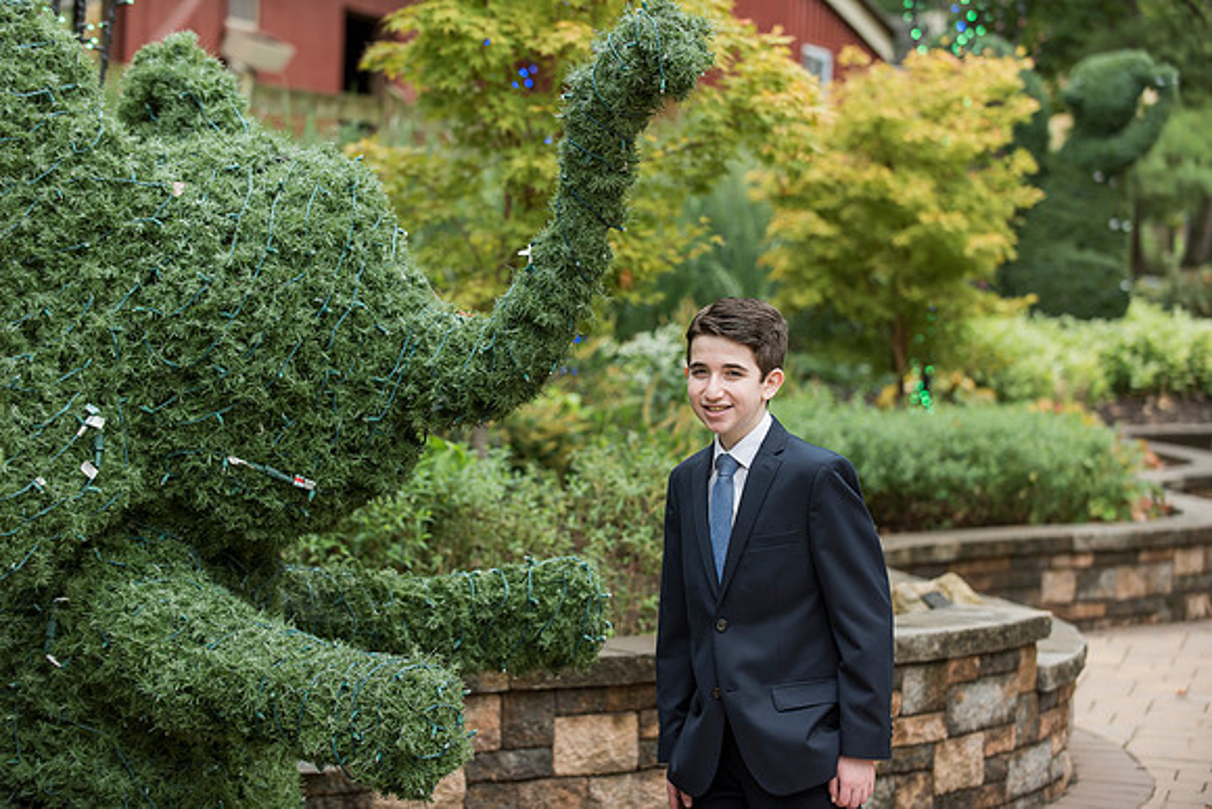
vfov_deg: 14.4
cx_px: 606
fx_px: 3199
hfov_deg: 21.5
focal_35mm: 95
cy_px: 404
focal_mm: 95
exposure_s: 1/640
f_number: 3.5
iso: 400
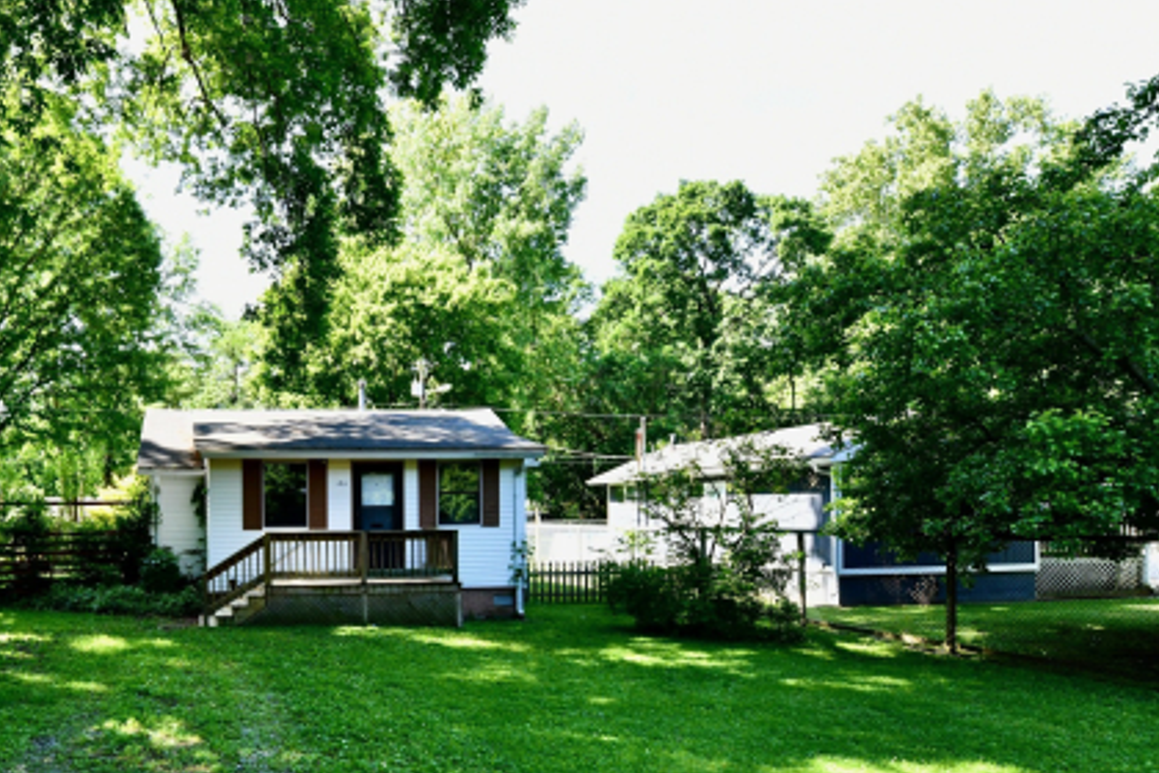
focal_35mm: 25
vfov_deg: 50.0
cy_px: 538
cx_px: 262
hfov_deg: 66.1
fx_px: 805
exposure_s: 1/200
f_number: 7.1
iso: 640
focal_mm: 14
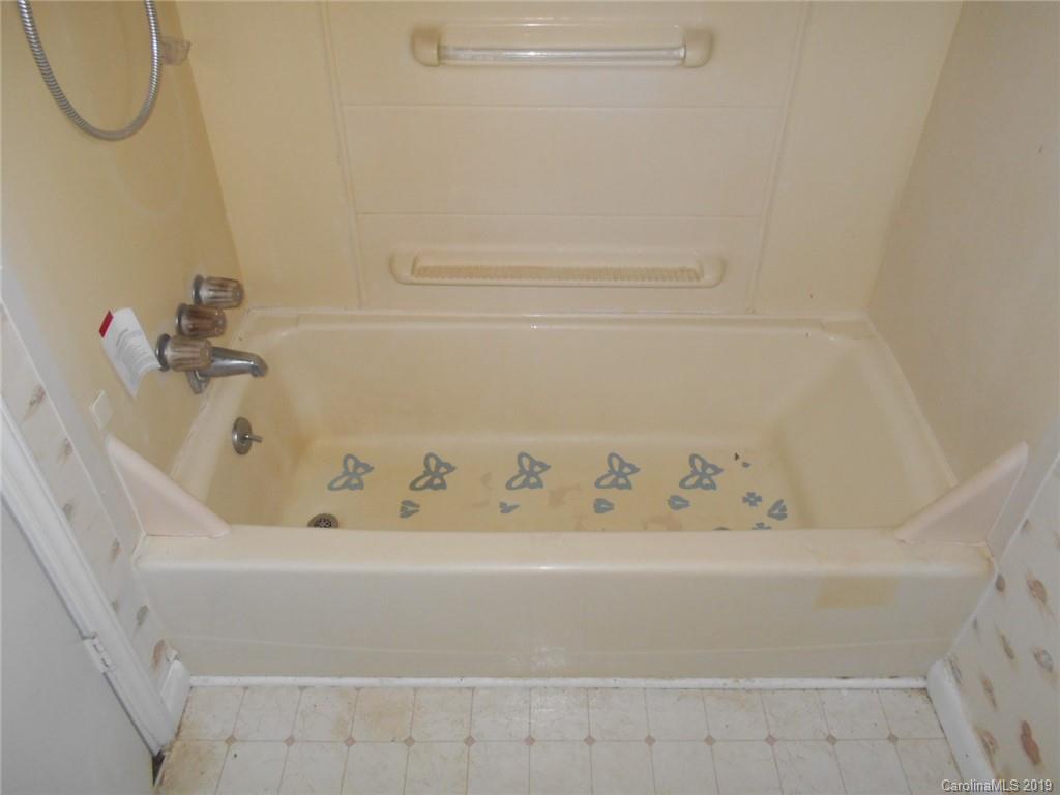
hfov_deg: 67.3
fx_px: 796
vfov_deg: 53.1
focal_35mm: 26
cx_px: 530
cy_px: 398
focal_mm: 4.6
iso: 200
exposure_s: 1/25
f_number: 3.2
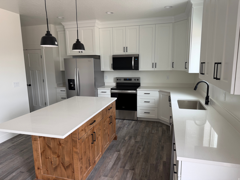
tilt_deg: -10.1
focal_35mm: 24
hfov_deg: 71.6
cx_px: 120
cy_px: 90
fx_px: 166
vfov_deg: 56.8
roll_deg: +1.3
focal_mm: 6.76
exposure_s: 1/121
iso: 125
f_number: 1.78
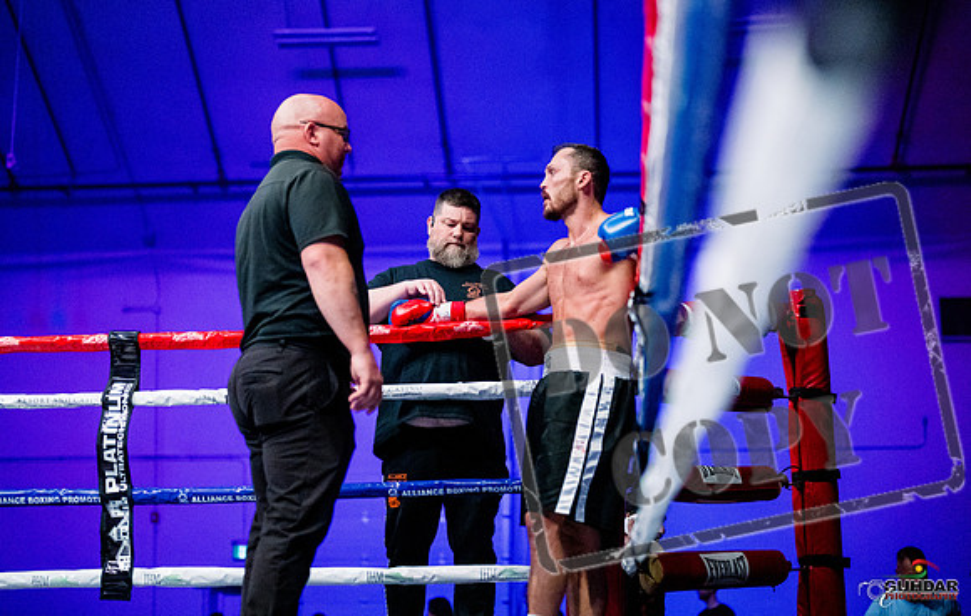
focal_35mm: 59
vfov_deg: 22.2
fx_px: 1566
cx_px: 505
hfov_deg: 34.4
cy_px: 279
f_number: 1.4
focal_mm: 50
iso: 6400
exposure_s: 1/1600
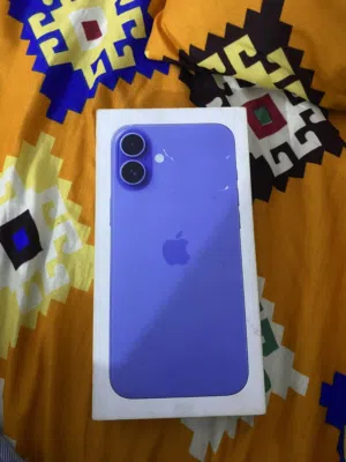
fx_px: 347
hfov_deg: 53.1
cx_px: 173
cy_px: 231
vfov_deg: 67.3
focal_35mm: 26
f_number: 1.8
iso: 640
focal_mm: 4.25
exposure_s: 1/30
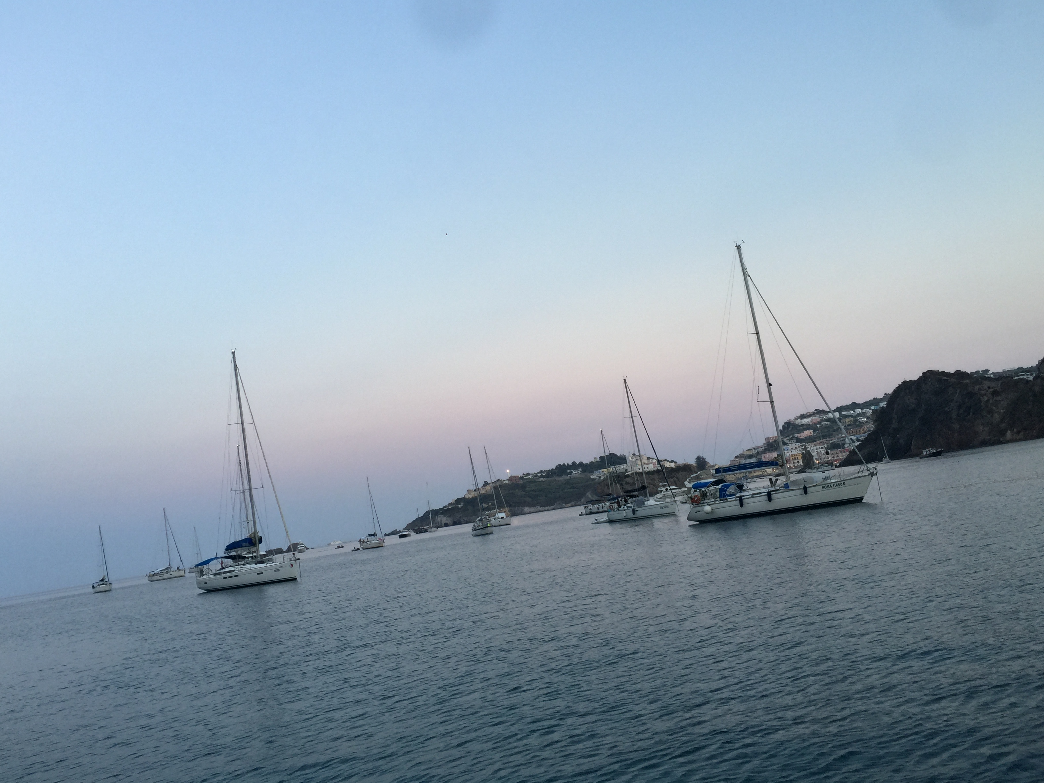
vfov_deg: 46.8
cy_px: 384
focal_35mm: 30
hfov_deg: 60.0
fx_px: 905
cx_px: 524
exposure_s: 1/33
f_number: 2.2
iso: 32
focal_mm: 4.15
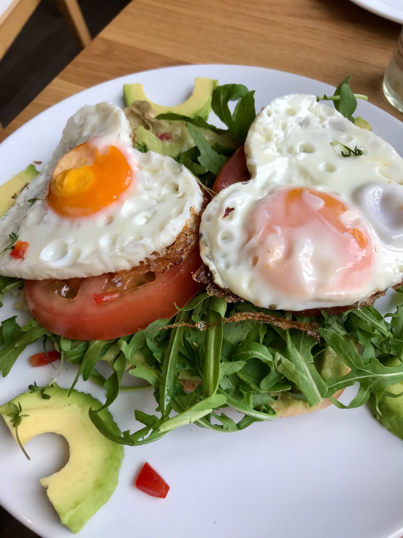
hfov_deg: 49.7
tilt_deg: -58.4
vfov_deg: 63.4
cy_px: 269
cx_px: 202
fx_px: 435
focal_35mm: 28
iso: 40
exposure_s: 1/245
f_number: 1.8
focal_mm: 3.99
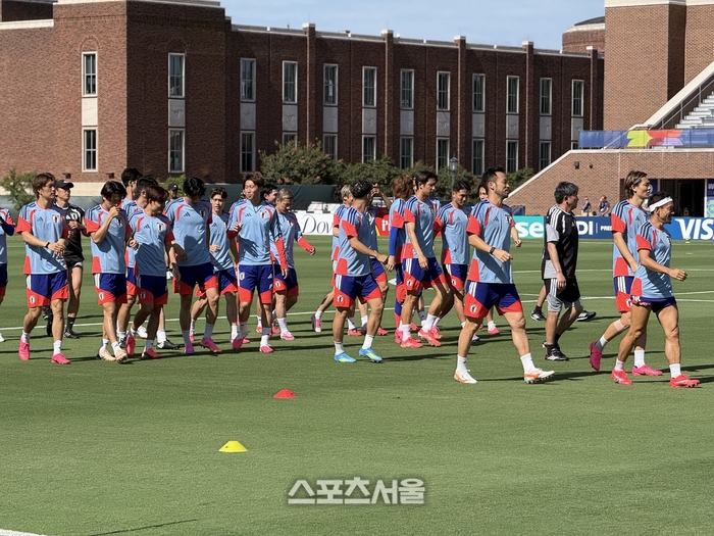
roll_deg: -0.2
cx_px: 357
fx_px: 2475
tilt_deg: -1.3
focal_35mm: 120
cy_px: 268
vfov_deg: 12.3
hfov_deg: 16.4
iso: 50
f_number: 2.8
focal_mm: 15.66
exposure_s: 1/1206
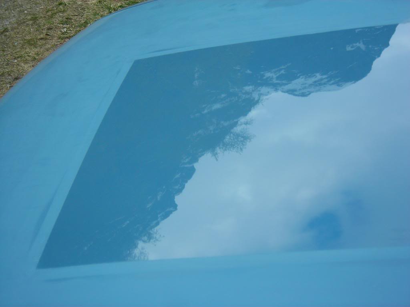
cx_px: 205
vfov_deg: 22.6
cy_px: 154
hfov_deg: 29.8
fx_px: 770
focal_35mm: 65
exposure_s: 1/197
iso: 50
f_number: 3.9
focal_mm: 10.8
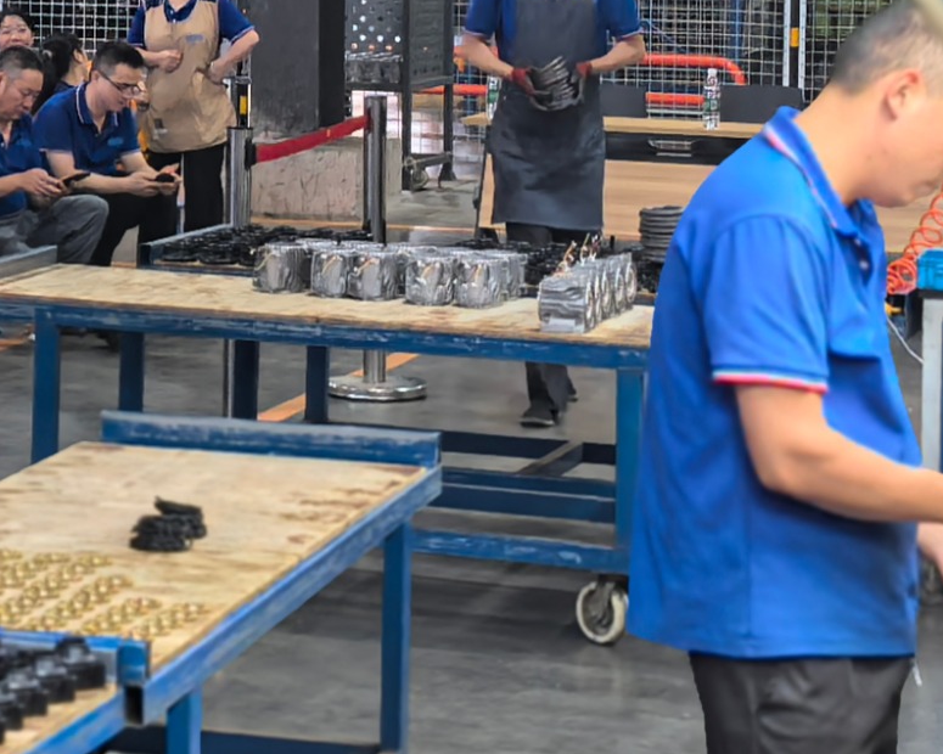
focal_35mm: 136
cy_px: -15
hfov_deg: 13.9
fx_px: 3796
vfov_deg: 11.2
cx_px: -10
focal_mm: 5.75
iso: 250
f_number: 2
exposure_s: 1/100
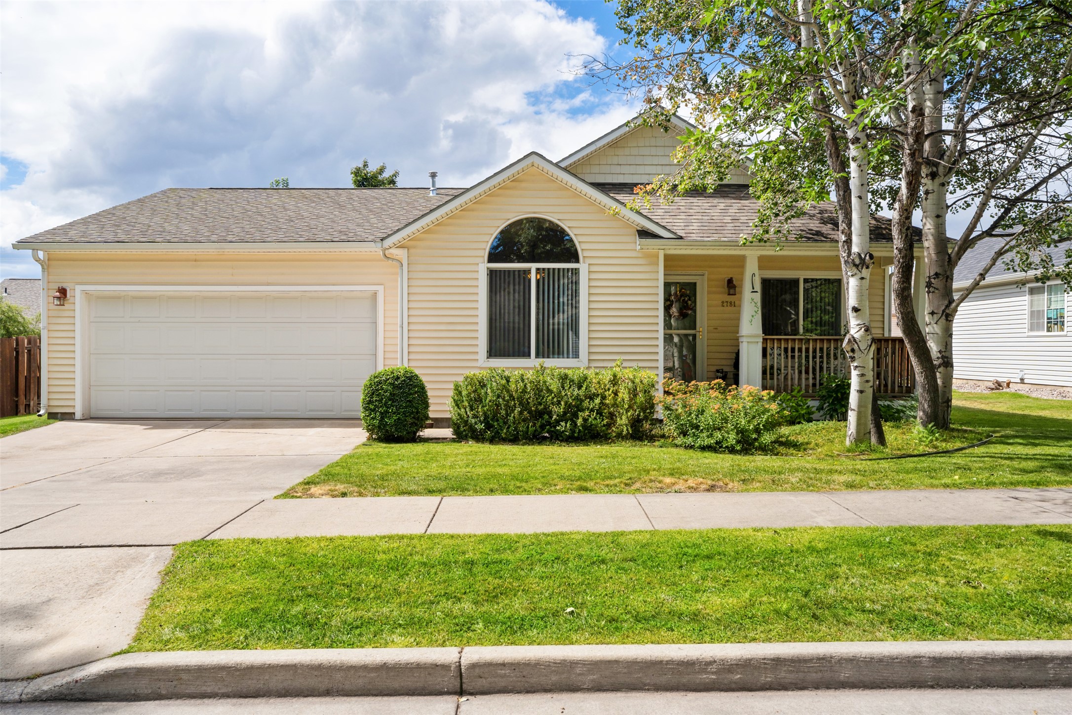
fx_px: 834
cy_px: 358
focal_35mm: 28
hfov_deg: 65.5
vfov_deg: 46.4
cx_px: 536
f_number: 9
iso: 250
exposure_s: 1/200
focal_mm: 28
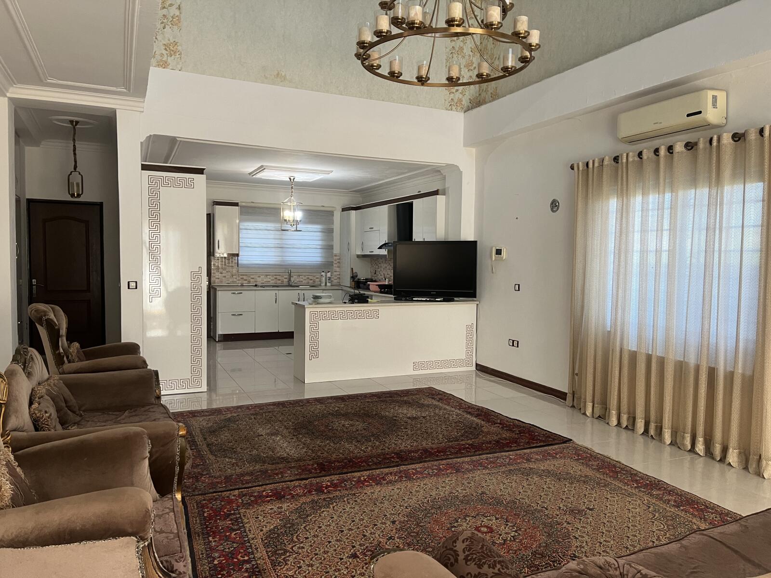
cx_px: 386
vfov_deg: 53.1
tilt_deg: -2.2
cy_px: 289
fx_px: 579
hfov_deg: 67.3
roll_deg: -0.6
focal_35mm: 26
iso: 125
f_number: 1.6
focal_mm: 5.1
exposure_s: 1/70
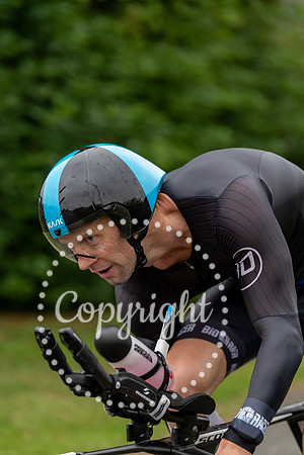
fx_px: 1685
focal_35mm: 133
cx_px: 152
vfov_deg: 15.4
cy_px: 228
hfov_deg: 10.3
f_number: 3.2
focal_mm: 133
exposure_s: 1/400
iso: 320
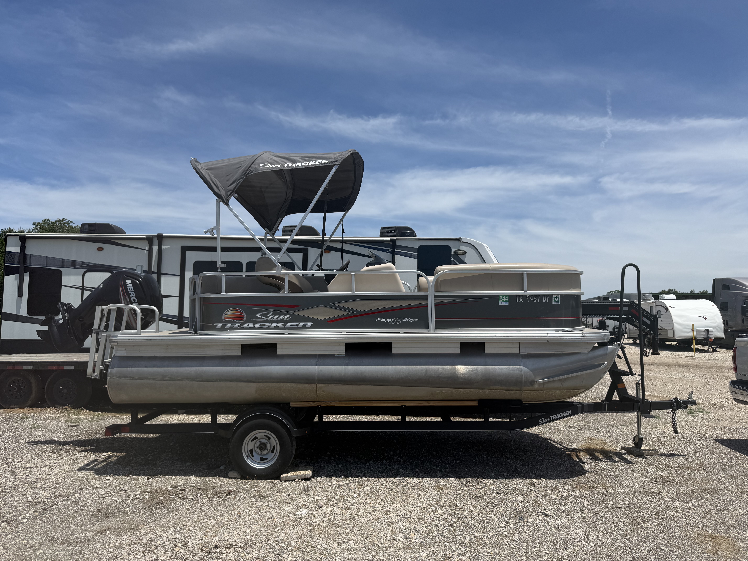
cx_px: 374
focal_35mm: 24
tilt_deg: +4.3
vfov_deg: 56.8
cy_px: 280
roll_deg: -0.7
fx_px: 519
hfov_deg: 71.6
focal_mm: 6.76
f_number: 1.78
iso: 80
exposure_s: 1/7353
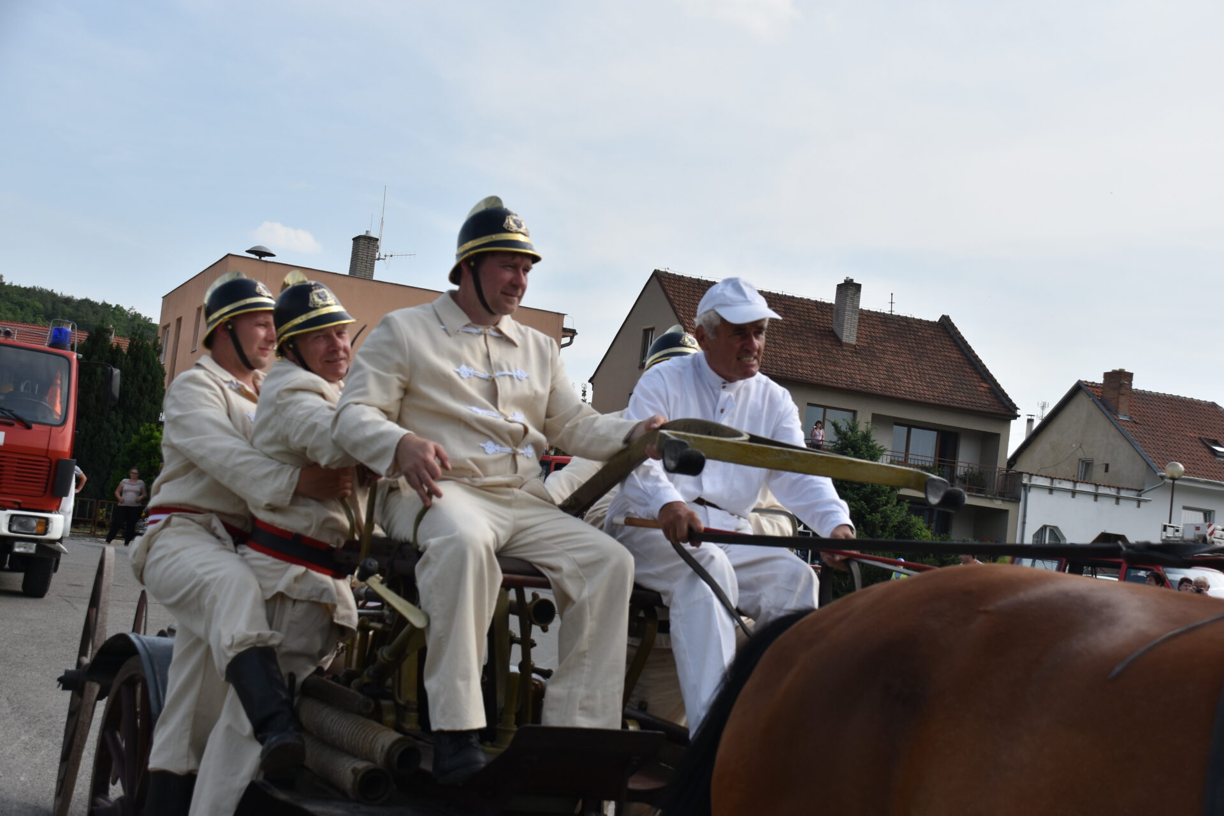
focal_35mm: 48
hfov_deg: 41.1
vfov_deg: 28.1
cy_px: 408
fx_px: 1632
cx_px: 612
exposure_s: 1/1000
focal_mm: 32
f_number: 5.6
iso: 200
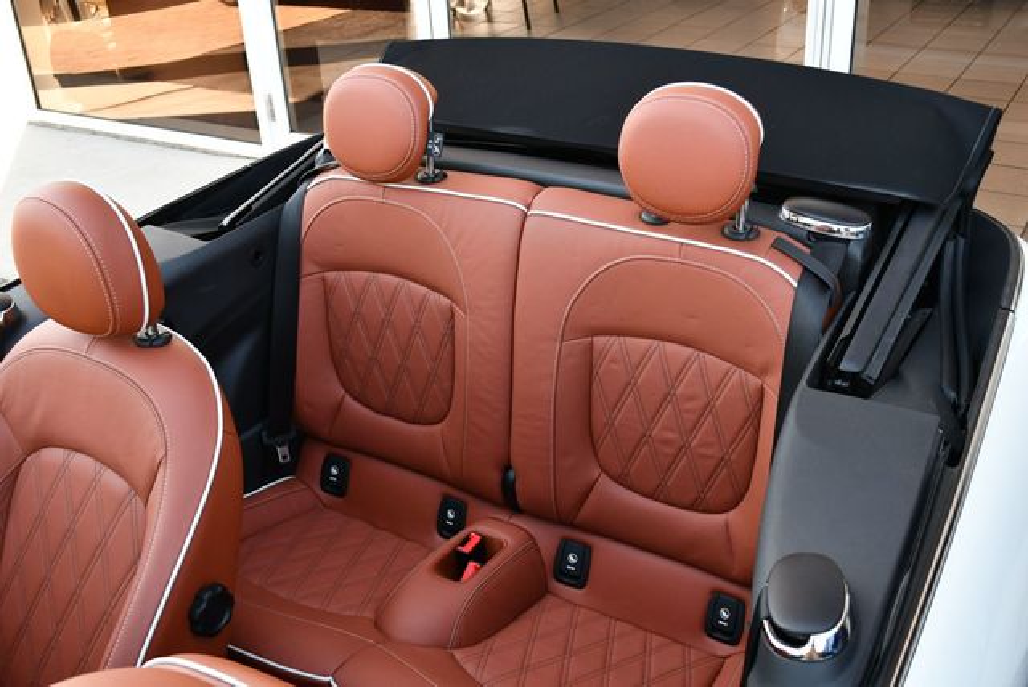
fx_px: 1029
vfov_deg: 36.9
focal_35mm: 36
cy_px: 344
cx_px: 514
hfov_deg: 53.1
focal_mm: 18
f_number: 4
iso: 400
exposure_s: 1/250
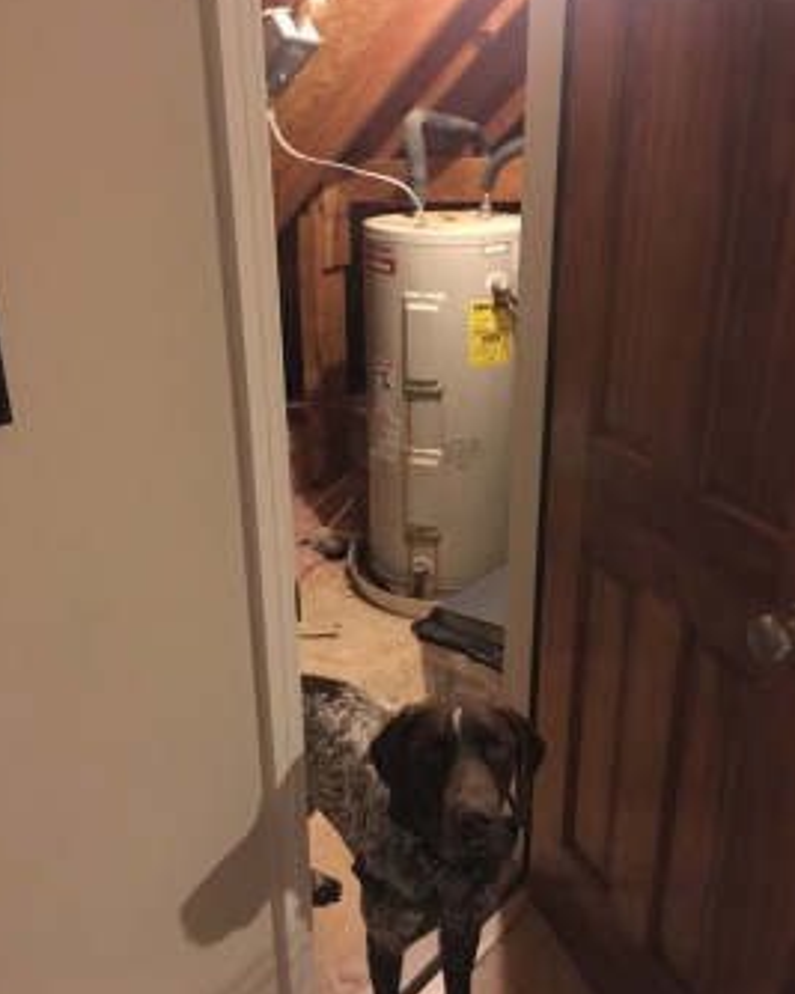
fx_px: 912
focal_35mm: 31
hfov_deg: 47.1
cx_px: 393
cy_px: 476
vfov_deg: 57.2
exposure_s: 1/15
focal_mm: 4.15
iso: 640
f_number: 2.2
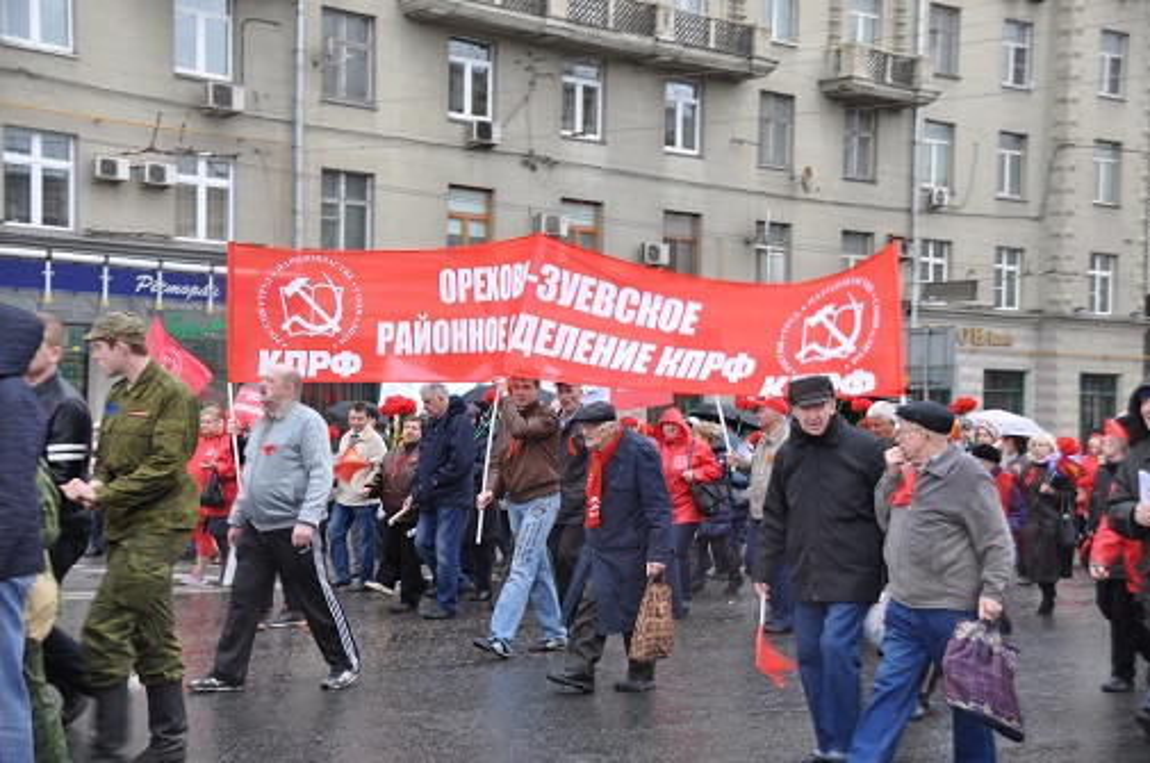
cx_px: 575
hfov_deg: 35.1
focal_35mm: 57
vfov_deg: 23.7
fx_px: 1818
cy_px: 382
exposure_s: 1/40
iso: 200
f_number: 6.3
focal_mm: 38
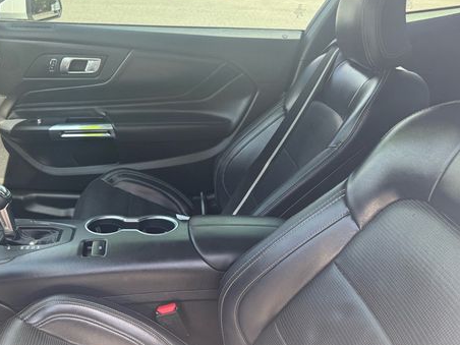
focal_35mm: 34
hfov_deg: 52.4
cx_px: 135
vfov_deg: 41.5
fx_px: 452
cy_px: 214
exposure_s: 1/167
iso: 100
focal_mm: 6.76
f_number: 1.78
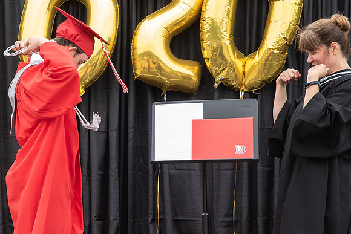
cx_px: 43
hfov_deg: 20.4
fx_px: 957
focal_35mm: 98
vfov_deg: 13.9
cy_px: 182
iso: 500
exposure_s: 1/500
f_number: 5.6
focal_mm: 56
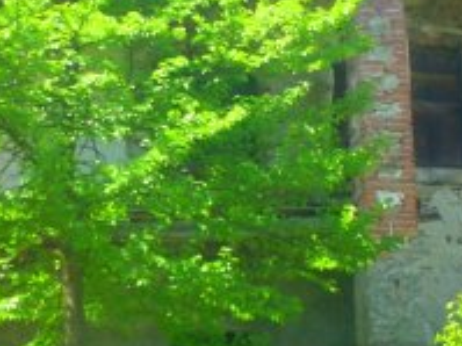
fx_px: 1240
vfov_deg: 15.9
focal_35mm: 93
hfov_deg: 21.1
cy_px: 210
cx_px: 181
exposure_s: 1/250
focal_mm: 5.6
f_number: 3.5
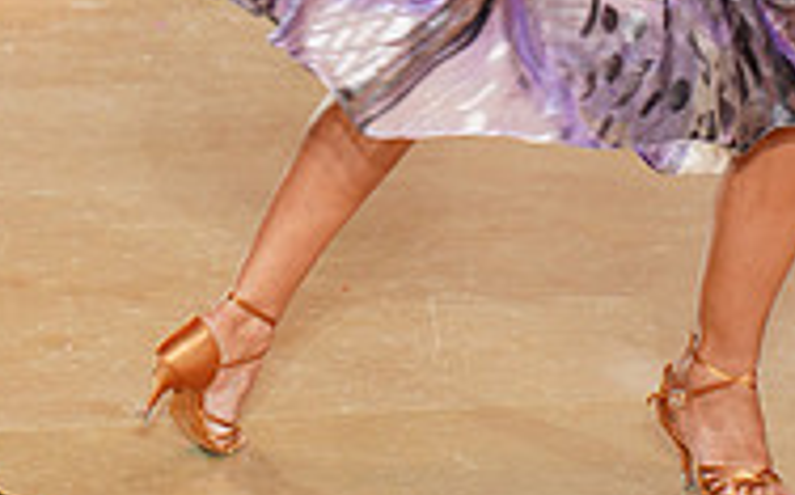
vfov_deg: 3.9
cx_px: 214
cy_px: -241
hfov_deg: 6.3
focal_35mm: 331
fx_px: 7163
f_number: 5.6
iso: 1250
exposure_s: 1/200
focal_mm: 105
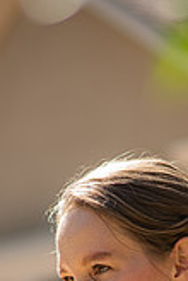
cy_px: 327
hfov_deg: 4.6
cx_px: 159
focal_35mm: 298
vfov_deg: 6.9
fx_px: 2334
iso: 200
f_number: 2.5
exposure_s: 1/1600
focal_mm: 85
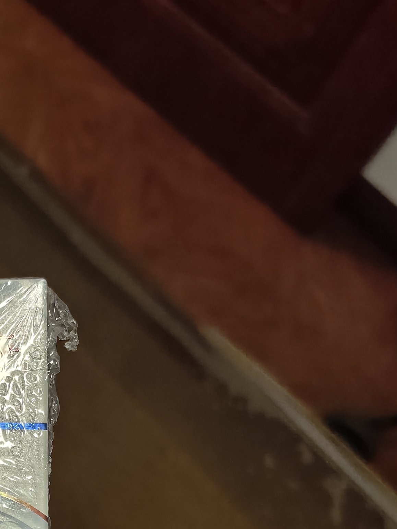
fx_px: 933
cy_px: 488
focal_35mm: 61
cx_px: -104
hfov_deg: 21.9
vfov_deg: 30.2
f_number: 1.57
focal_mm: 5.6
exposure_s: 1/335
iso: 1213
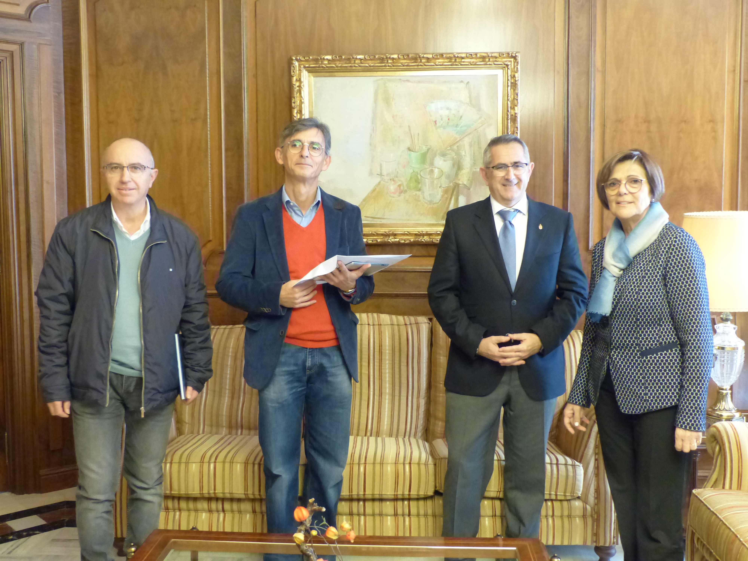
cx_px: 374
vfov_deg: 37.7
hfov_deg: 49.0
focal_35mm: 38
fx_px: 821
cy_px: 280
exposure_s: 1/30
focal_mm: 6.8
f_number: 2.8
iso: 800
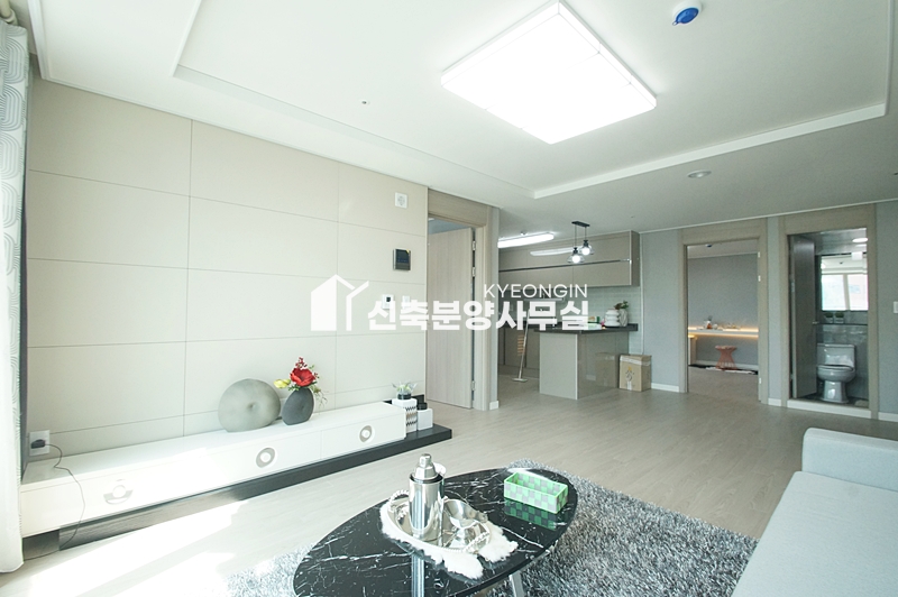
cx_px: 449
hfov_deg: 100.4
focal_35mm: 15
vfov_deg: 77.2
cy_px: 298
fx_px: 374
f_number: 9
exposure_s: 1/50
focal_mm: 10
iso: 800
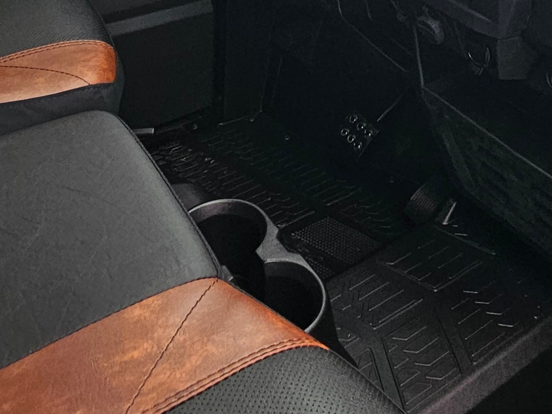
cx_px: 411
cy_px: -107
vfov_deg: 27.9
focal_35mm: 44
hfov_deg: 41.7
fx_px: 701
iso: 50
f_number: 2.2
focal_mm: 2.2
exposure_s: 1/263
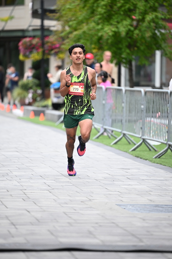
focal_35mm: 203
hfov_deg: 6.8
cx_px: 85
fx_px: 1456
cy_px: 127
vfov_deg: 10.1
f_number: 2.8
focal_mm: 190
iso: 1600
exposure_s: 1/800
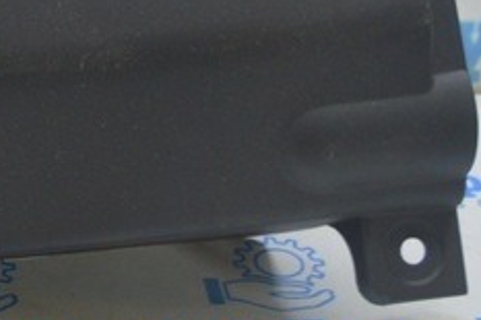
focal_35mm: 138
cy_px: -207
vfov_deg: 9.5
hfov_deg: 14.5
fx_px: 1845
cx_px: -58
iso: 400
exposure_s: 1/40
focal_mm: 21
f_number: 3.8
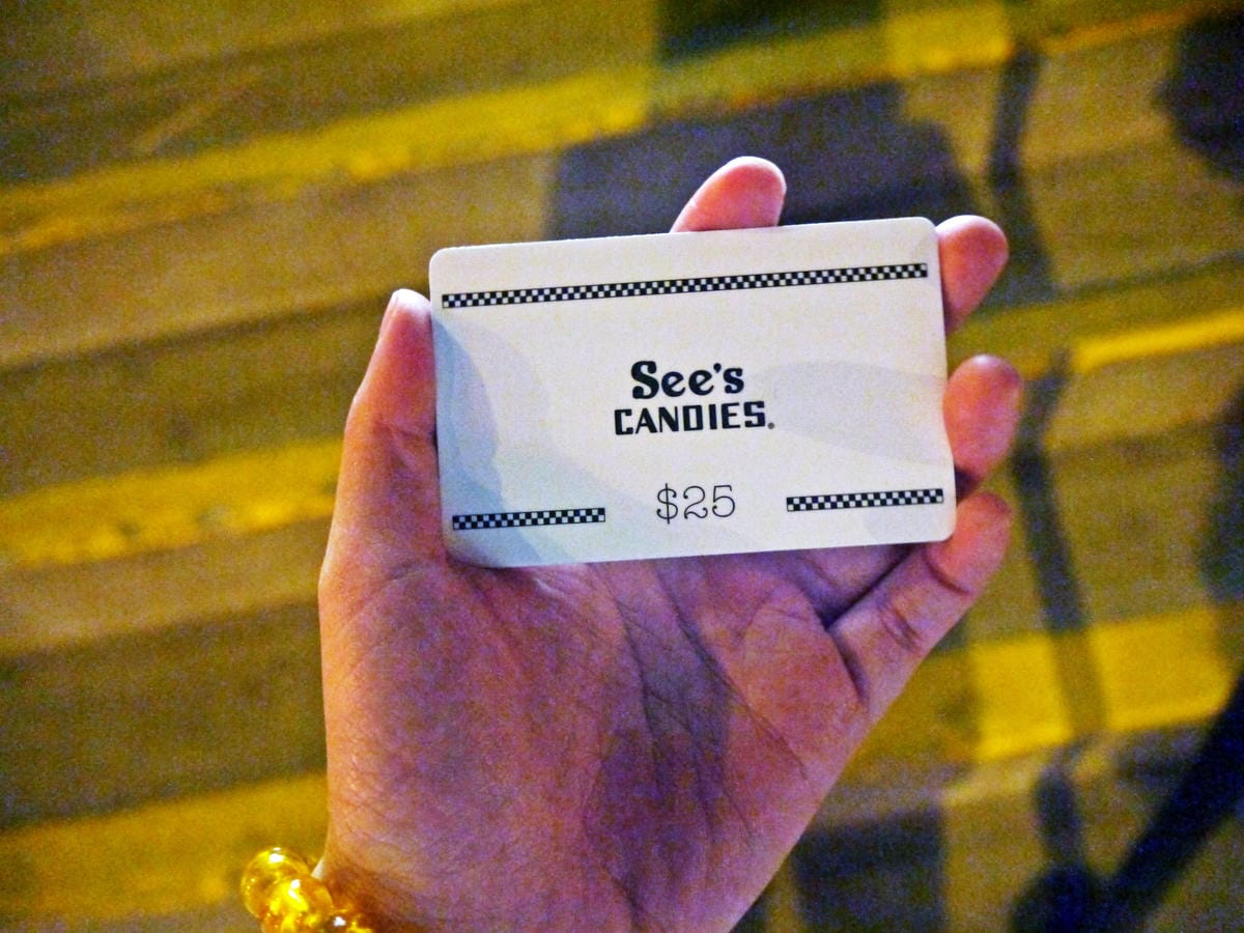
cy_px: 466
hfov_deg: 63.4
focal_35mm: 28
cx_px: 622
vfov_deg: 49.7
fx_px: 1006
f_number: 3.5
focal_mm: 14
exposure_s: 1/8
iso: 1600
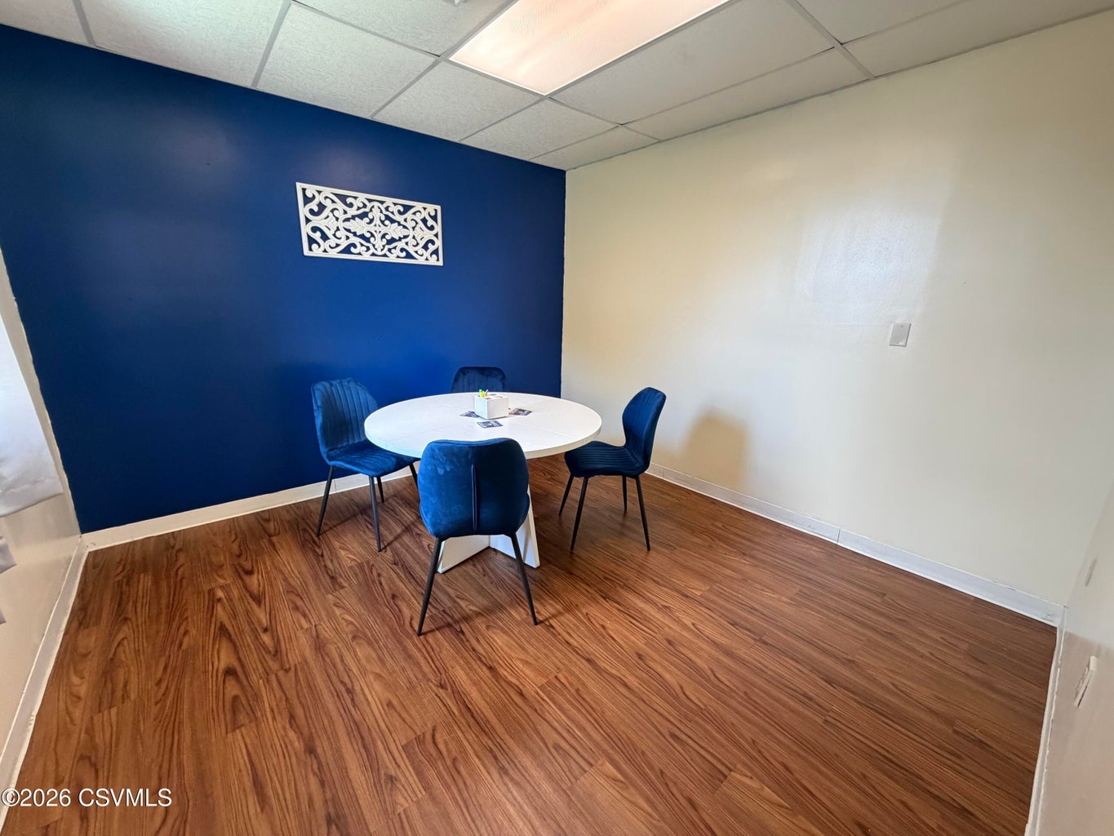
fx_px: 451
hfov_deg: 102.1
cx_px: 557
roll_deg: -1.0
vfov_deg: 85.7
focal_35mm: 14
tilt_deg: -14.1
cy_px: 418
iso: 400
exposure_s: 1/60
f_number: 2.2
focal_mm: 2.22
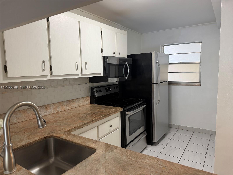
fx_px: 162
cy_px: 88
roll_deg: +1.2
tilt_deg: -7.5
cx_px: 116
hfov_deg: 71.6
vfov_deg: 56.8
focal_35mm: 24
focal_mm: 6.76
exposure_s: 1/60
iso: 160
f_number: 1.78
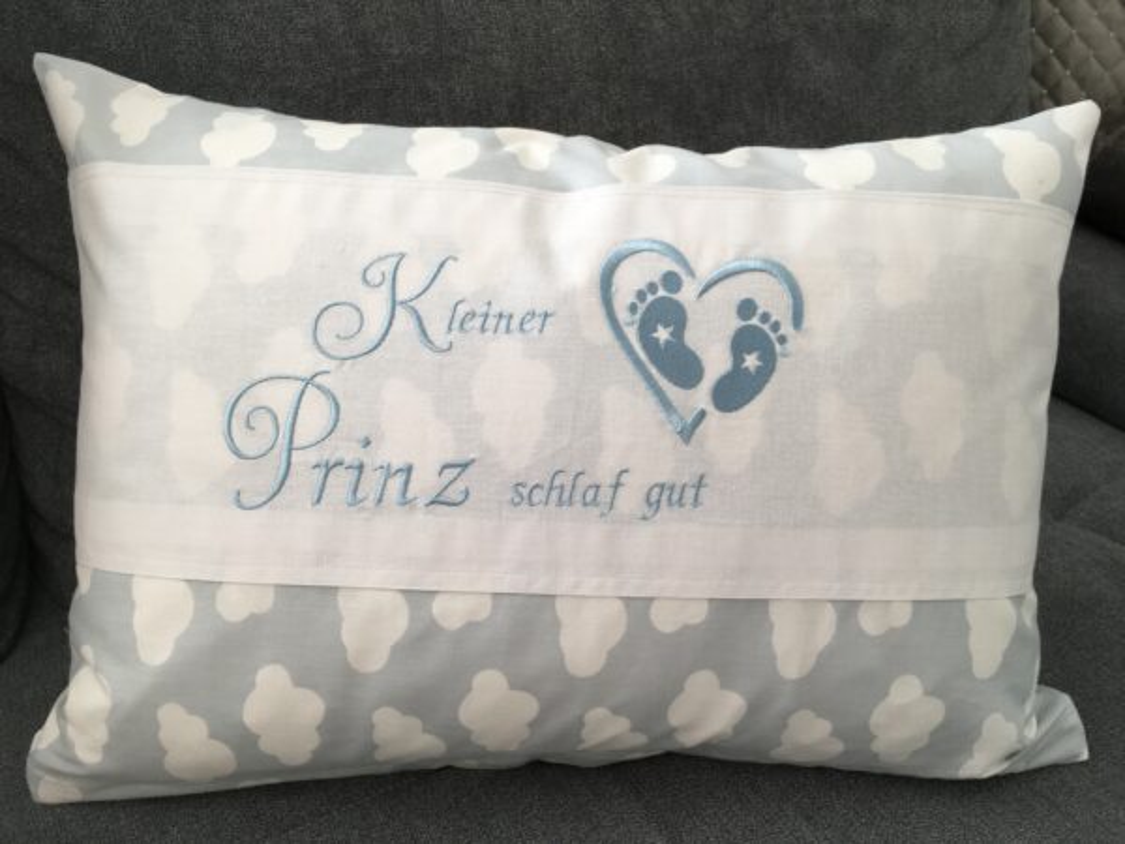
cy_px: 422
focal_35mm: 29
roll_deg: -4.5
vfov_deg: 48.2
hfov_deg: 61.7
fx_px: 942
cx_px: 562
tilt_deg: -30.9
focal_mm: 4.15
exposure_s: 1/50
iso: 25
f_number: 2.2
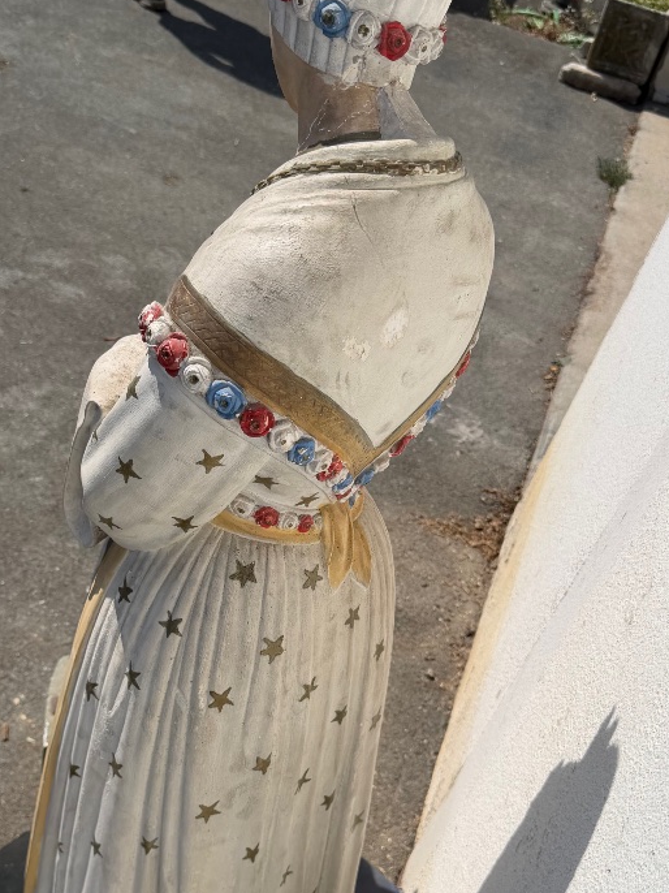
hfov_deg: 34.2
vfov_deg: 44.6
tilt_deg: -41.1
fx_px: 1083
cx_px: 251
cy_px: 535
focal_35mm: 42
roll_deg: -18.2
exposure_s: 1/8130
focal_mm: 6.76
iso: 80
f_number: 1.78
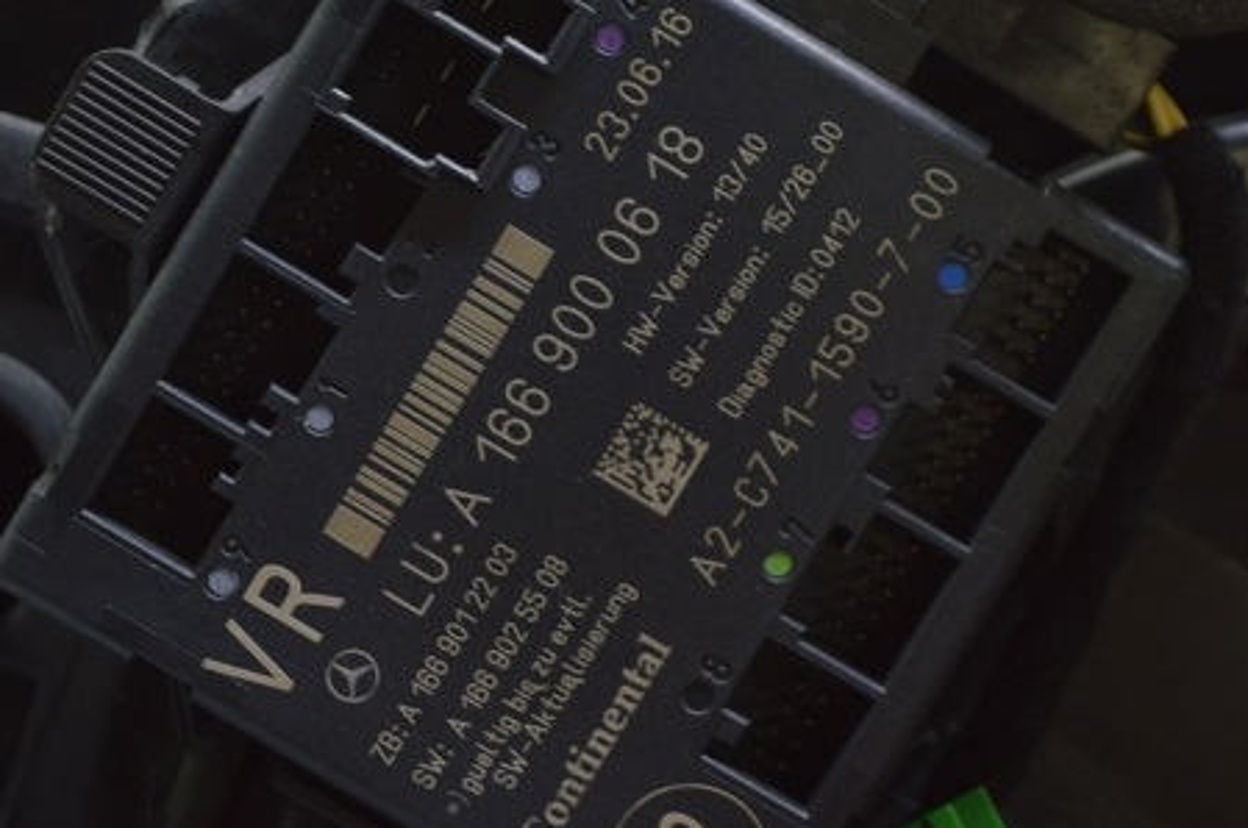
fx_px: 4075
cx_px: 578
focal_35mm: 118
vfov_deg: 11.6
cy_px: 321
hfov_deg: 17.4
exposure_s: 1/20
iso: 400
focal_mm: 55
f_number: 5.6
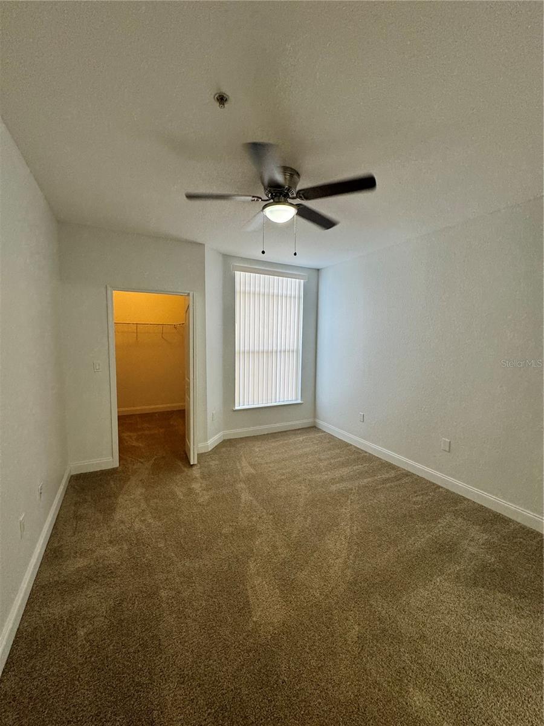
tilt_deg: -4.7
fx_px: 293
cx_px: 272
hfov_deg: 85.7
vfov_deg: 102.1
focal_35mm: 14
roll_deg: +0.5
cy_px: 363
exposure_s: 1/120
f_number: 2.2
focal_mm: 2.22
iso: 200
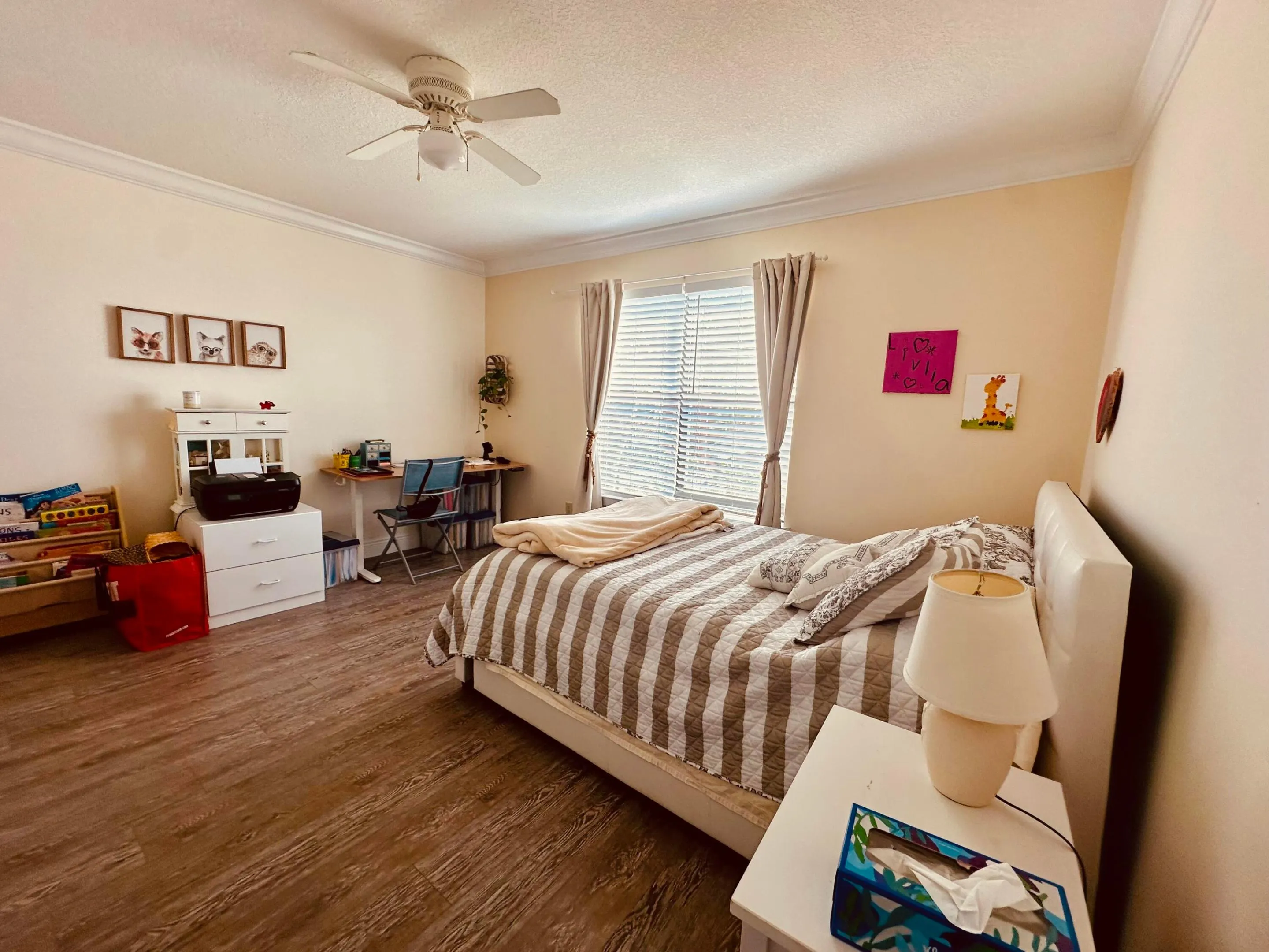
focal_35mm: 14
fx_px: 513
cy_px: 476
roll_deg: -3.1
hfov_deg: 102.1
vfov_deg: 85.7
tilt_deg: -8.4
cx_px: 634
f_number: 2.2
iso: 50
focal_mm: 2.22
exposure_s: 1/120
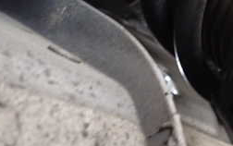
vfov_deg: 19.8
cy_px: -14
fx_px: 400
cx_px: 251
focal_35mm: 63
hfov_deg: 29.5
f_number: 2
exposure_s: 1/15
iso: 800
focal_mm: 4.5
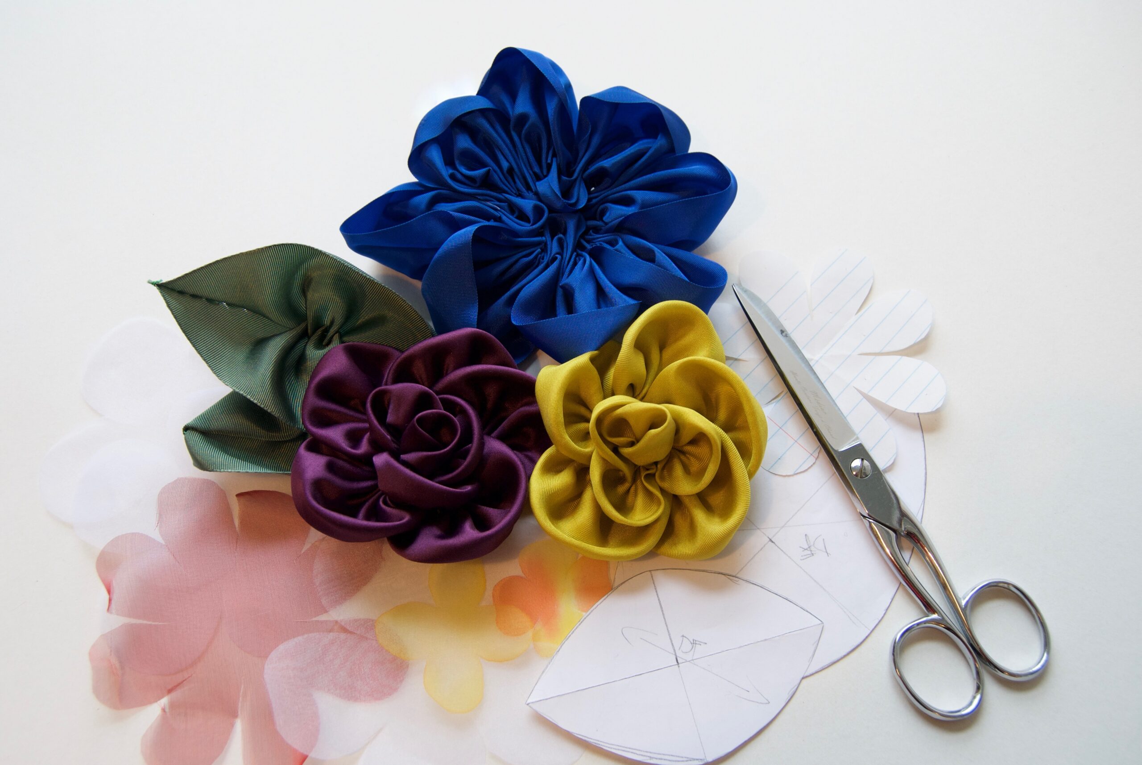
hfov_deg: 57.2
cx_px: 571
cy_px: 382
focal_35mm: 33
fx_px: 1048
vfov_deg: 40.1
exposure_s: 1/30
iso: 200
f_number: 5.6
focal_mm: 22
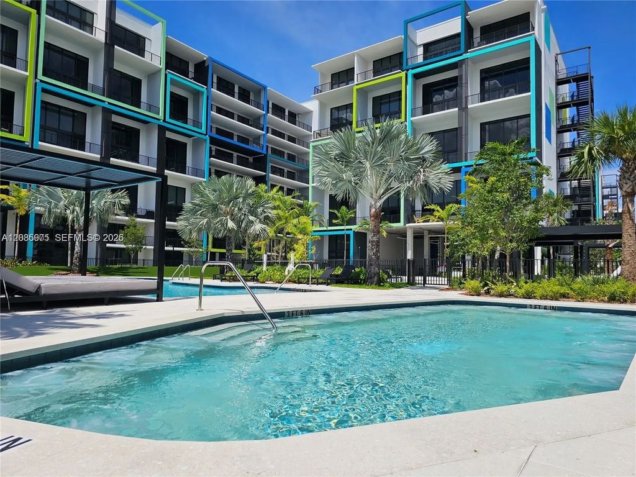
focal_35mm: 23
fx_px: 423
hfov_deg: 73.9
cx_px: 318
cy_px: 238
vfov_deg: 58.9
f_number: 1.7
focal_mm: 6.3
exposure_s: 1/1709
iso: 12
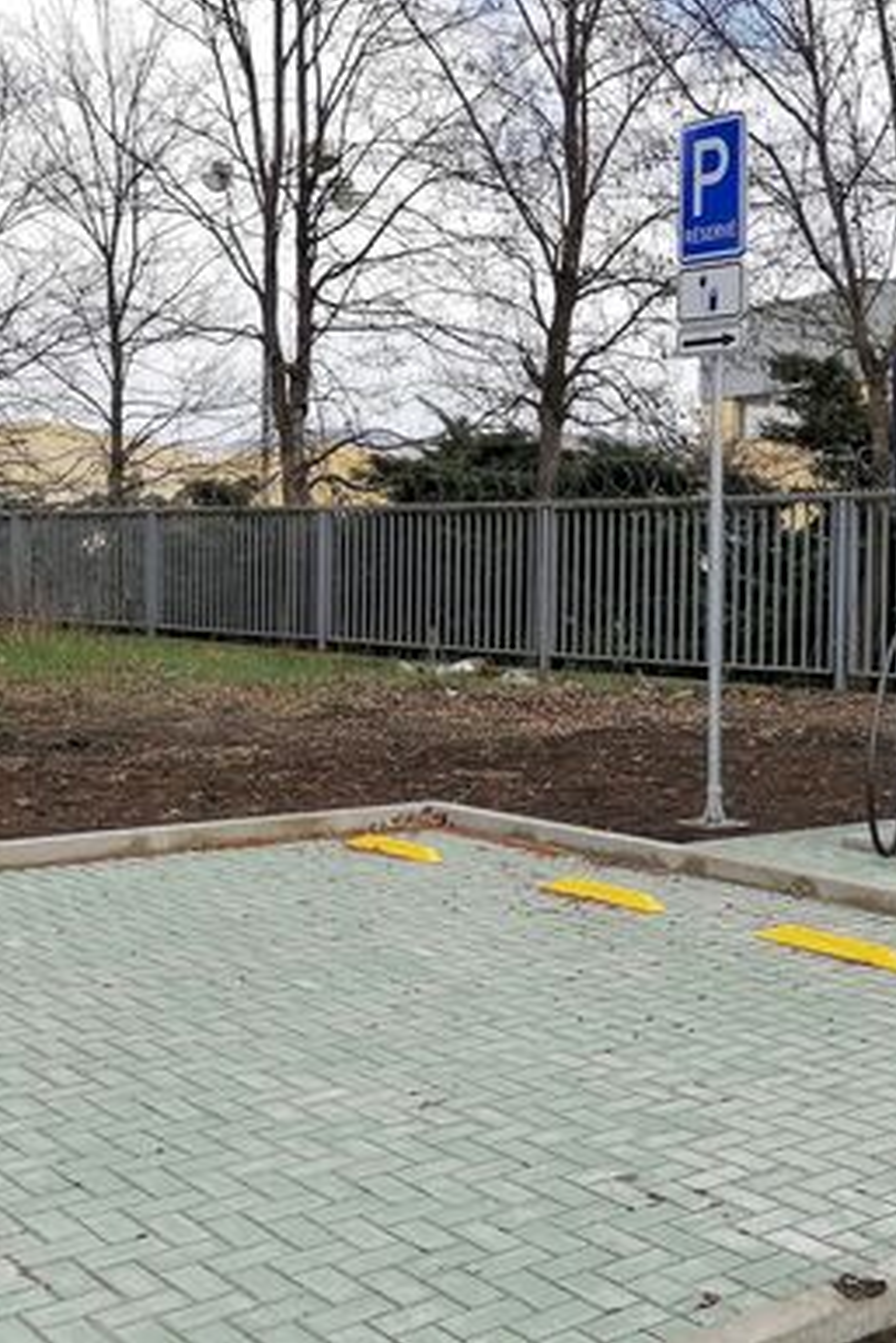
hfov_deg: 25.7
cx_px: 680
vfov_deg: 38.2
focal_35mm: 52
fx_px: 1939
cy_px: 670
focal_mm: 5.3
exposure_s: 1/1353
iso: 50
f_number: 1.8
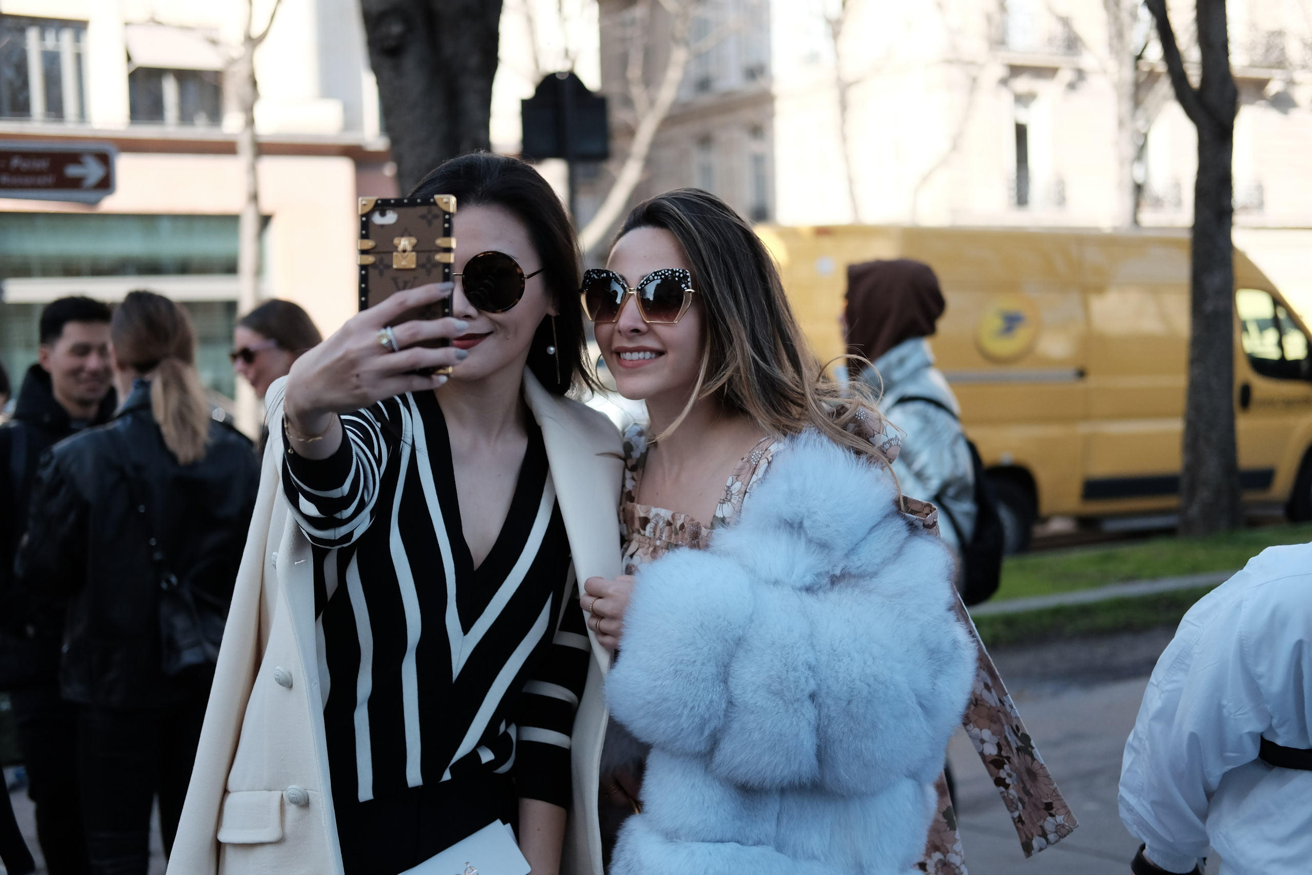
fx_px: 1932
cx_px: 656
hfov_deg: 37.5
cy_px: 438
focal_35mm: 53
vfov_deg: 25.5
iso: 800
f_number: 2
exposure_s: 1/4000
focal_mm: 35
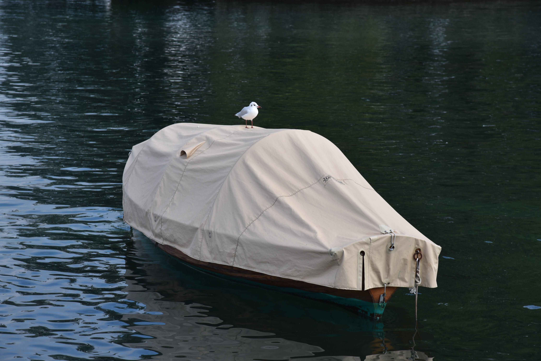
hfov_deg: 17.1
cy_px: 180
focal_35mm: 120
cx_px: 270
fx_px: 1803
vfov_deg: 11.4
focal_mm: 120
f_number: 9
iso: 200
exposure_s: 1/320
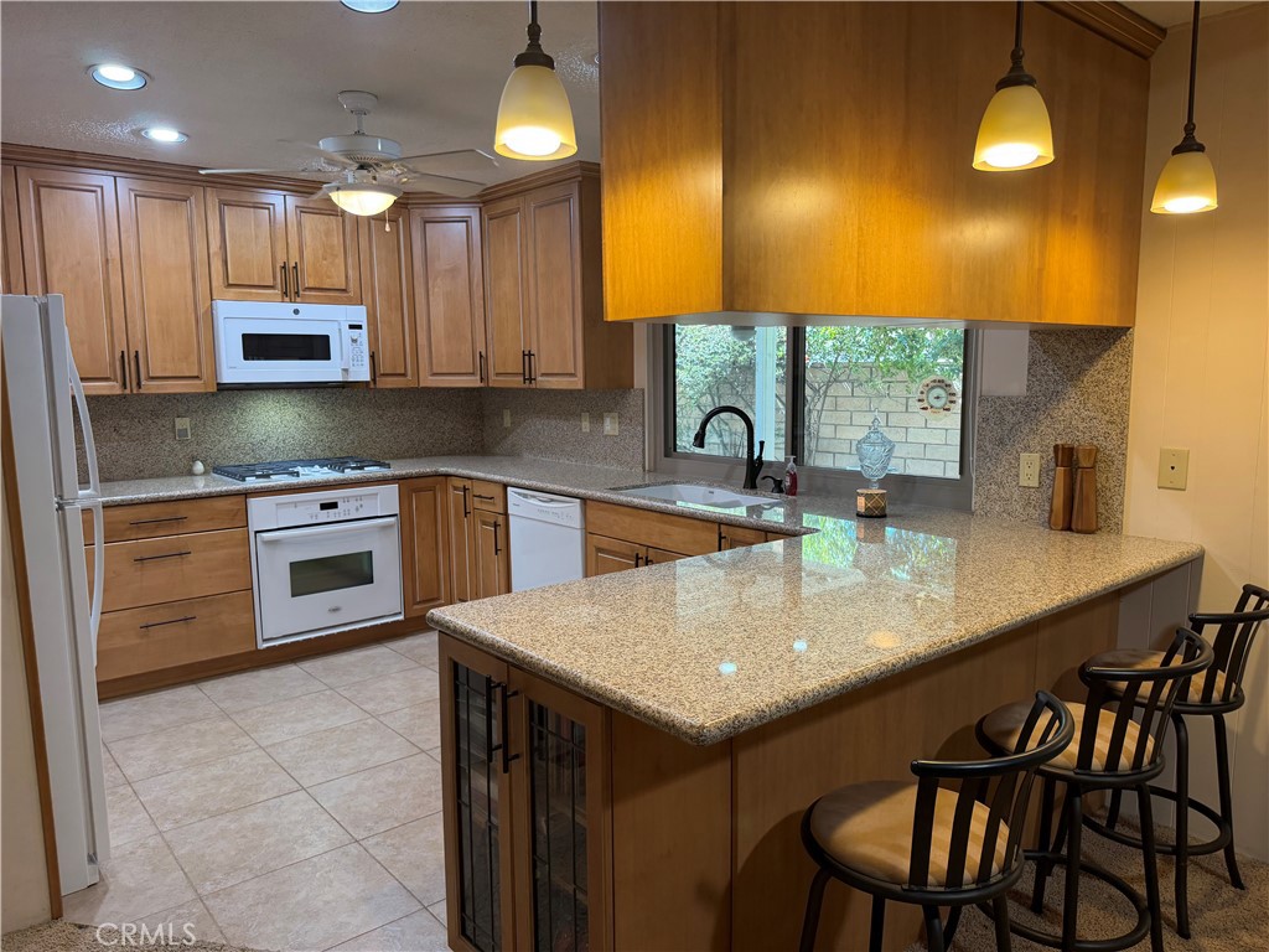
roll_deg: +1.7
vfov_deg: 56.8
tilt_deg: -7.2
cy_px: 476
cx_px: 634
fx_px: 880
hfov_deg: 71.6
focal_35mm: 24
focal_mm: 6.76
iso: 200
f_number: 1.78
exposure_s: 1/120
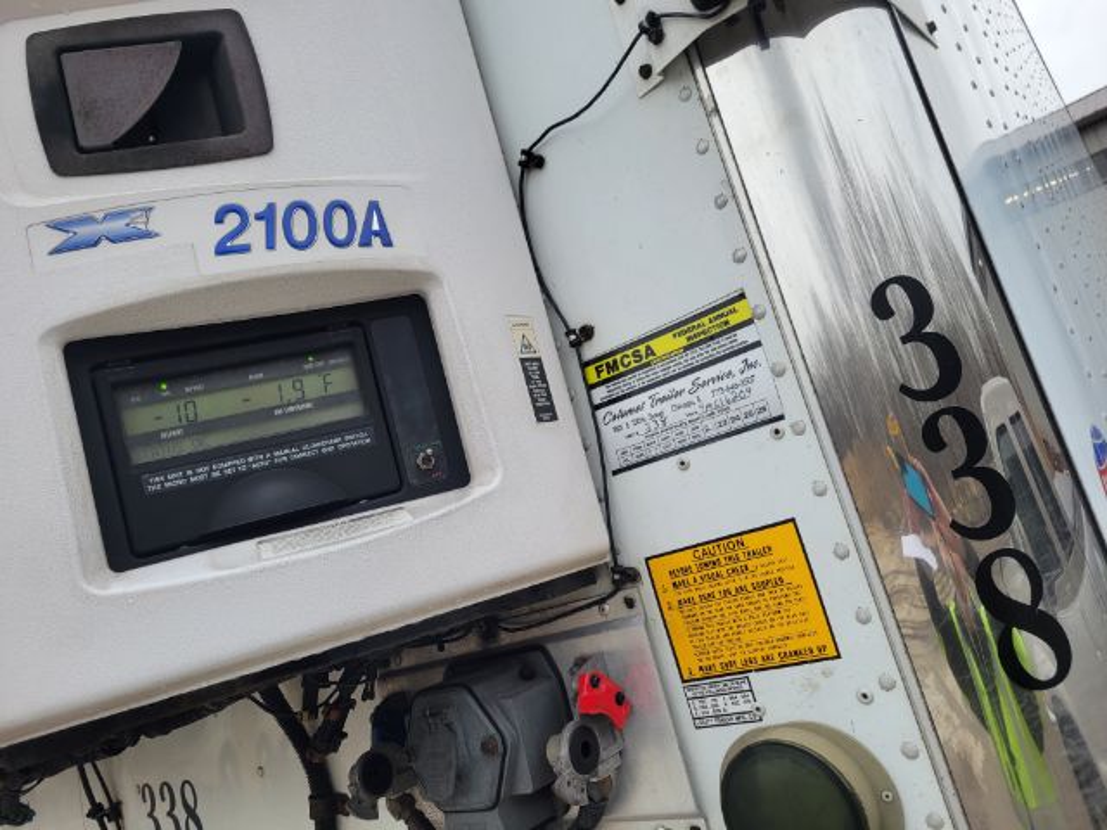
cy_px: 415
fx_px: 831
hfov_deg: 67.3
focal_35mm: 26
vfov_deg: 53.1
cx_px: 554
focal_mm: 5.4
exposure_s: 1/313
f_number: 1.8
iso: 40
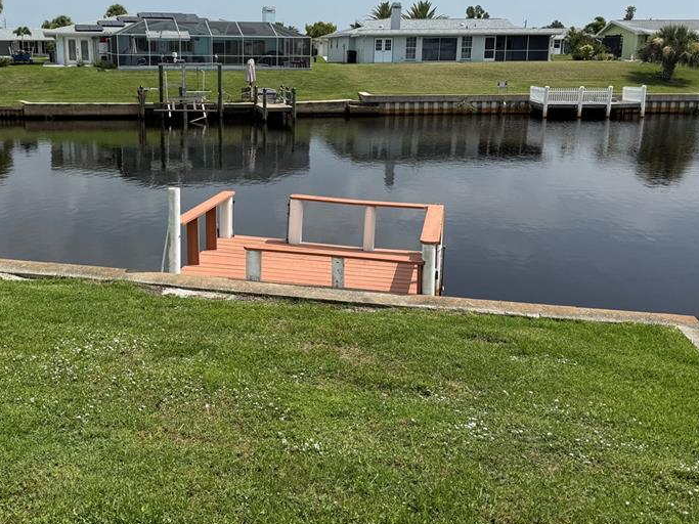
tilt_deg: -7.5
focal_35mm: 36
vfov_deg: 39.3
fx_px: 727
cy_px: 185
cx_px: 260
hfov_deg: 50.8
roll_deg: +0.3
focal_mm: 6.76
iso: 80
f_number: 1.78
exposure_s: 1/7353
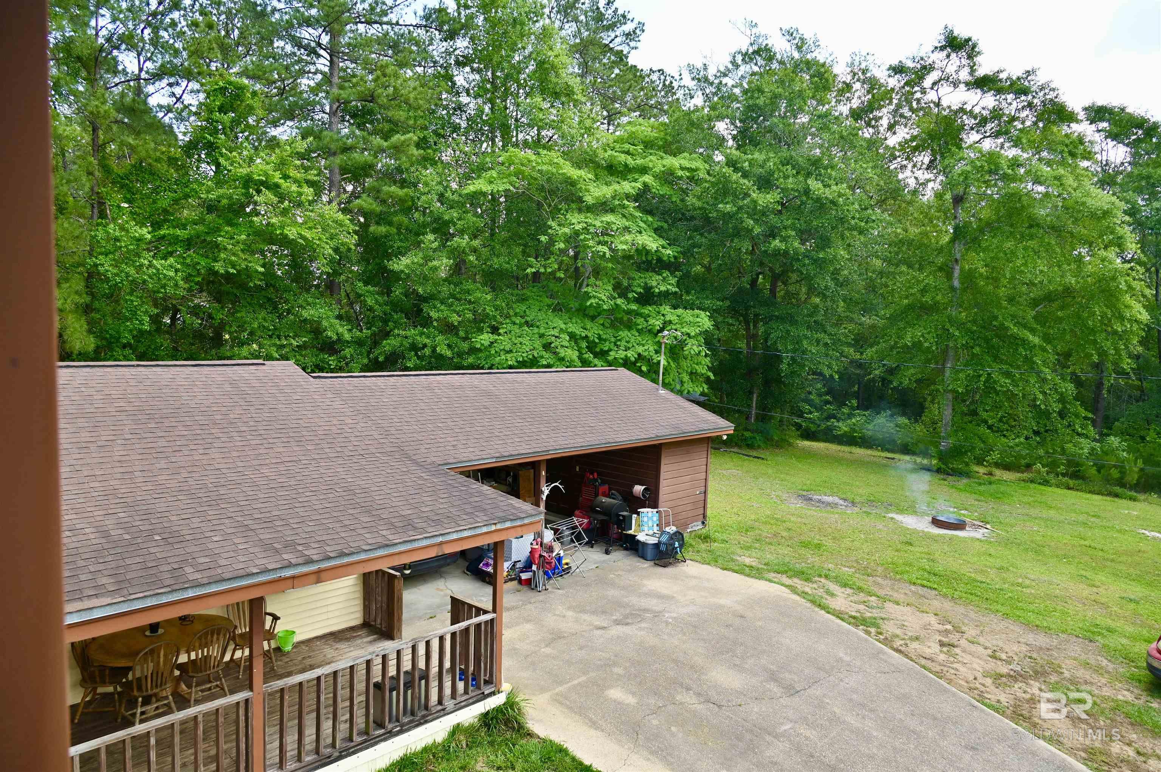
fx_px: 773
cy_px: 386
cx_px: 580
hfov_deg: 73.8
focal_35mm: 24
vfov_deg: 53.1
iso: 200
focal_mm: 24
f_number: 5.6
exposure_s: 1/250
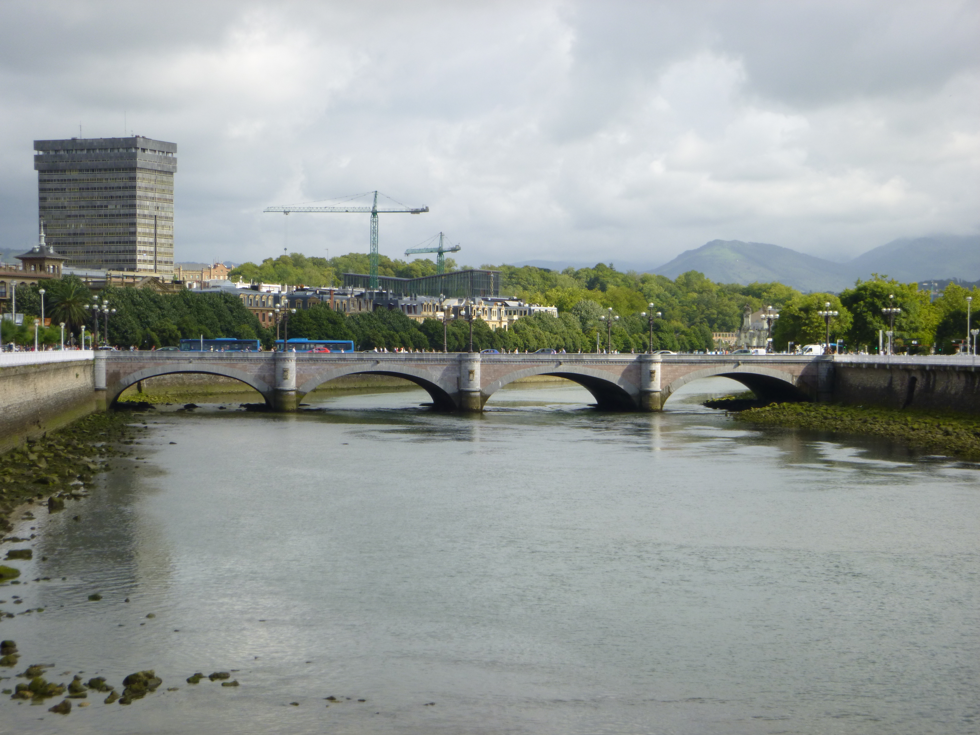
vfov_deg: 18.9
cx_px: 490
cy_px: 368
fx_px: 2208
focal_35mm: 78
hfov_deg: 25.0
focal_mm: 14
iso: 100
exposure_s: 1/250
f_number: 5.6
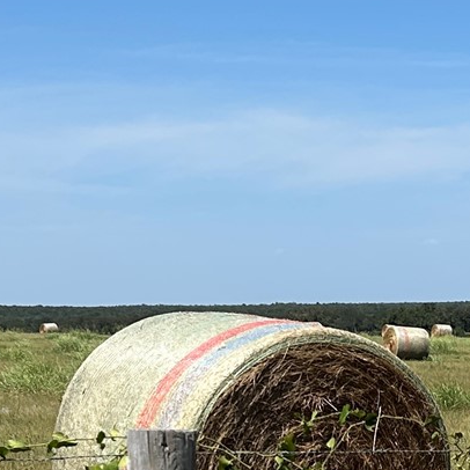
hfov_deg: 14.8
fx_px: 1782
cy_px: 543
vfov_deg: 14.6
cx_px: 450
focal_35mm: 116
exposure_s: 1/5587
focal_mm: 5.7
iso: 50
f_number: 1.5
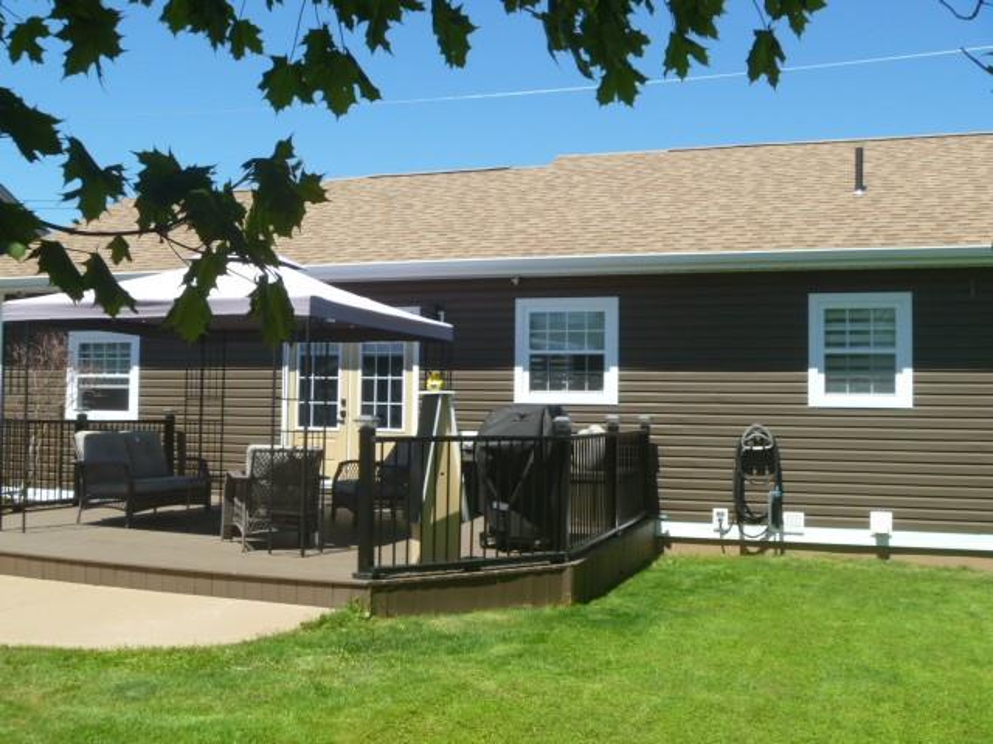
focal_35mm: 35
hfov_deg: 52.6
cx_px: 496
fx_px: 1004
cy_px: 372
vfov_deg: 40.7
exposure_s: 1/160
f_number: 5.6
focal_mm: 6.3
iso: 80
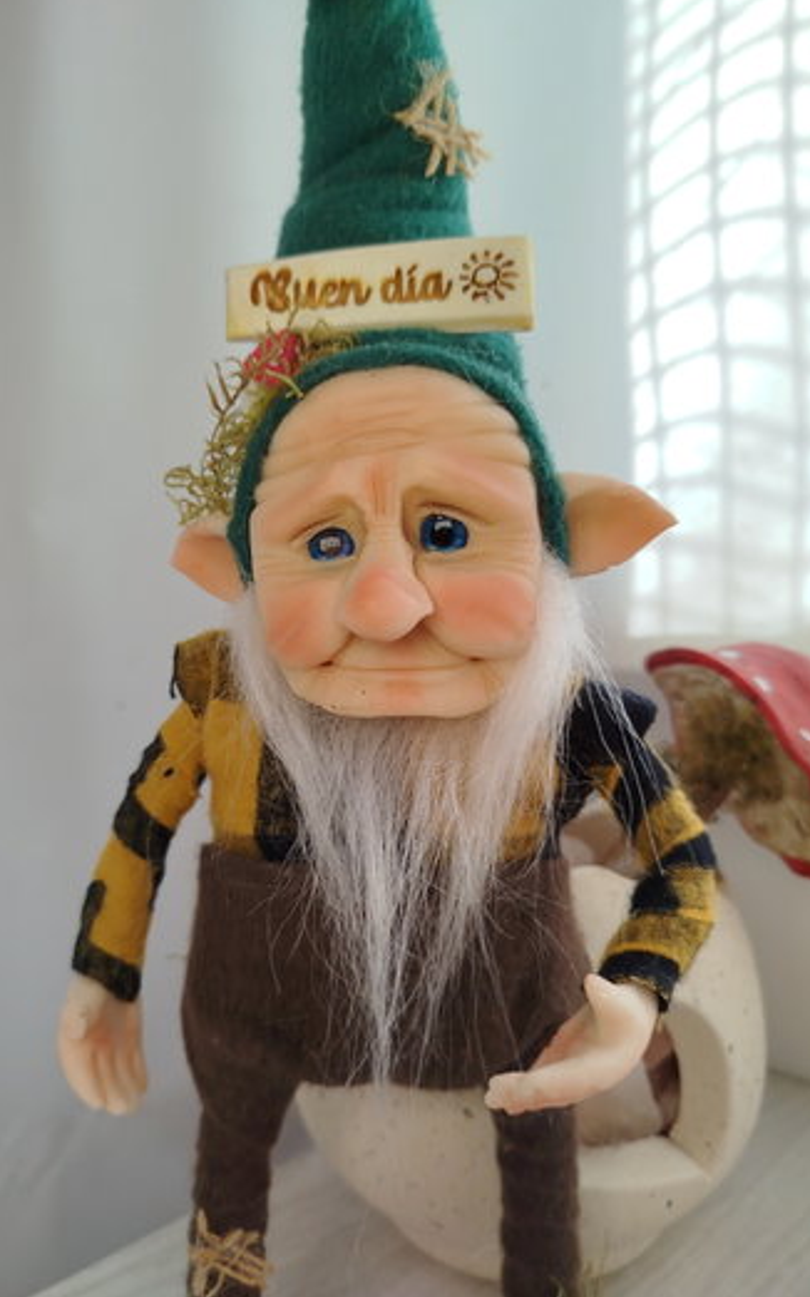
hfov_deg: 47.5
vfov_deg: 70.4
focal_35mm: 26
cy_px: 647
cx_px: 365
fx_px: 919
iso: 50
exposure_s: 1/176
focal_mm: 5.31
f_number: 1.7
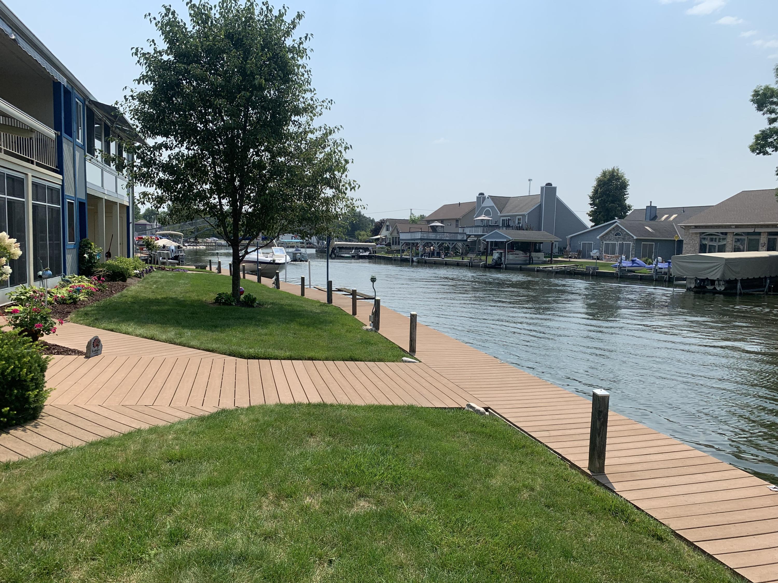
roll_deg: -2.9
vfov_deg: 53.1
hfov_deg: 67.3
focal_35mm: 26
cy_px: 292
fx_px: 584
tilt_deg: -6.0
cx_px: 389
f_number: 1.8
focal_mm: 4.25
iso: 25
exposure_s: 1/3650
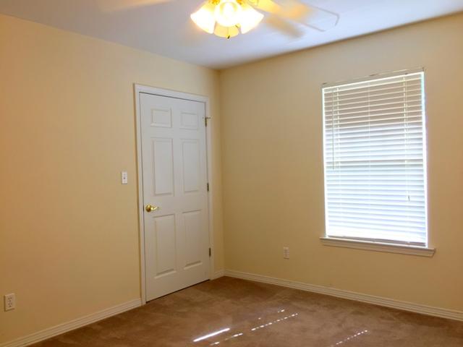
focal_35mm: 29
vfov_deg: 48.2
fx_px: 388
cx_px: 232
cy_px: 174
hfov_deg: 61.7
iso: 40
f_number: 2.2
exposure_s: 1/30
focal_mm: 4.15
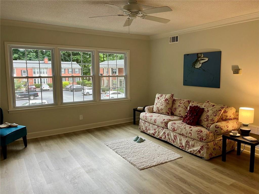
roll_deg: +0.3
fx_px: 195
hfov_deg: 67.3
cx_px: 130
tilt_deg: -7.1
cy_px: 97
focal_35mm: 26
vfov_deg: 53.1
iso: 100
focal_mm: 5.1
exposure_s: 1/60
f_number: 1.6
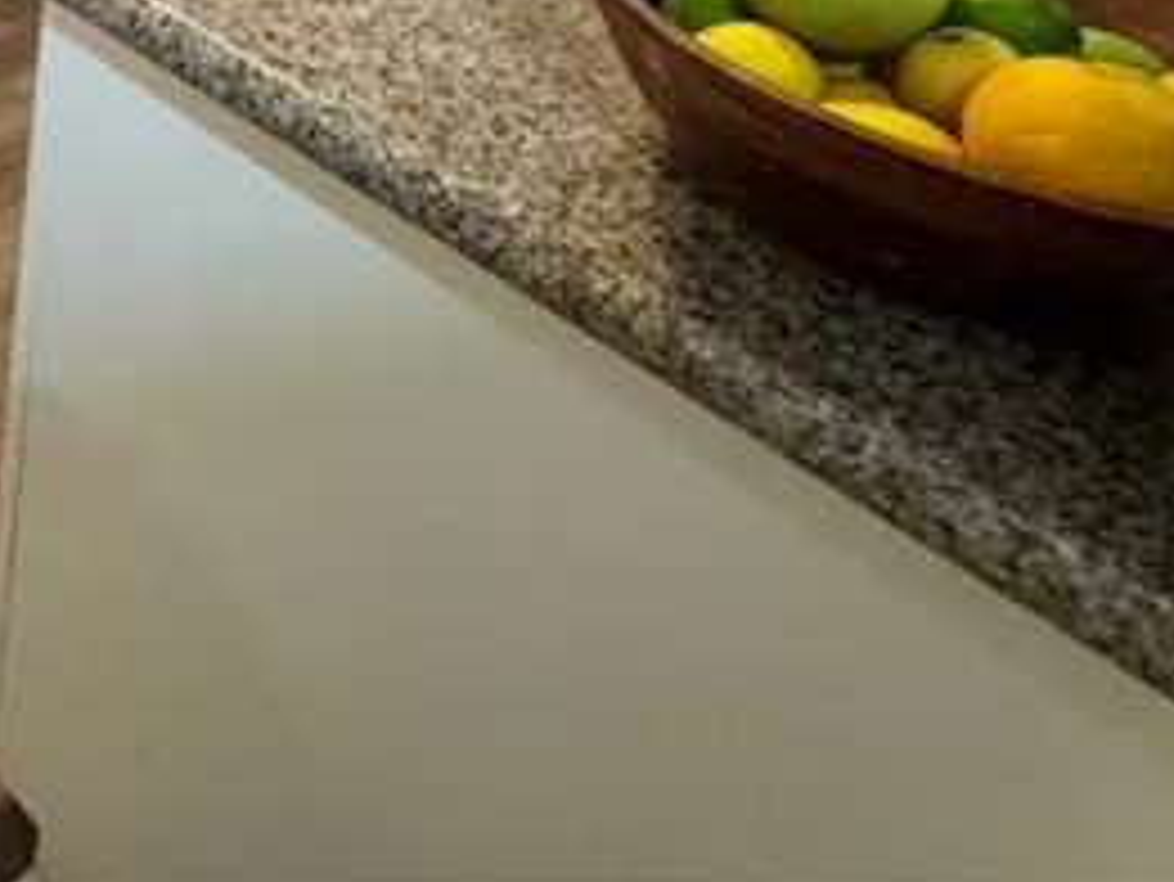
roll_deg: -0.5
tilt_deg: -17.4
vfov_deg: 27.5
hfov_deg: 35.5
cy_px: -369
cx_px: -272
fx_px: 1357
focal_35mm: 40
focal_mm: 2.22
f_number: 2.2
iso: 500
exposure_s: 1/60
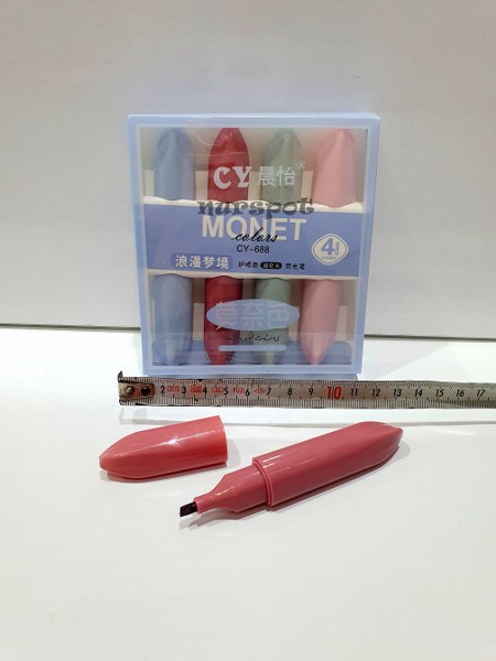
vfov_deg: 67.3
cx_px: 248
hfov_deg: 53.1
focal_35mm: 26
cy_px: 330
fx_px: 497
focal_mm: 4.32
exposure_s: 1/50
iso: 200
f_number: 2.4
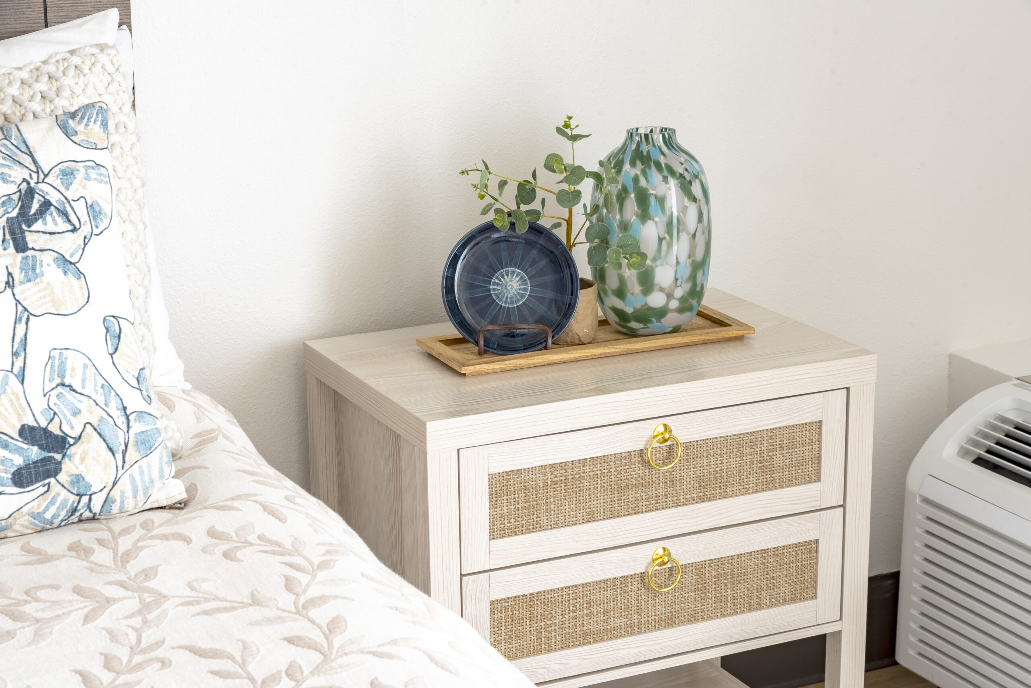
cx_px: 516
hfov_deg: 28.8
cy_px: 344
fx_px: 2005
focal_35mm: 70
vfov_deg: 19.5
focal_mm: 70
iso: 250
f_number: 13
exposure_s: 1/13
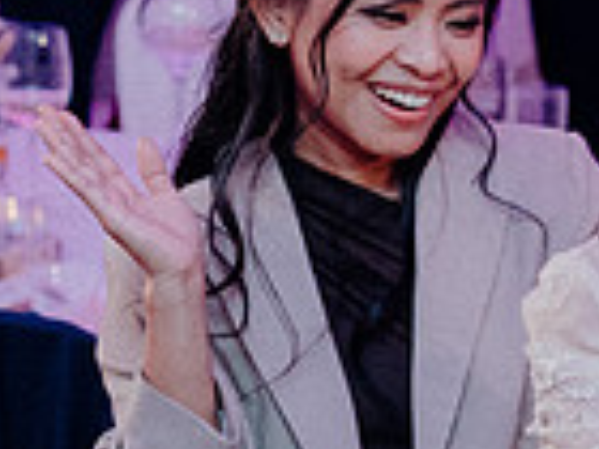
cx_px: 1228
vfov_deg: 4.1
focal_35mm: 359
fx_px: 6212
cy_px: 349
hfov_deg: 5.4
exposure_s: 1/160
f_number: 3.5
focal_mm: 60
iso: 3200
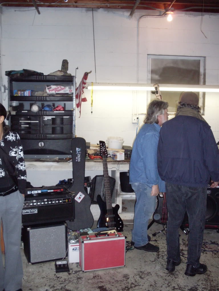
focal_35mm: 38
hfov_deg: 37.7
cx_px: 110
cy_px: 146
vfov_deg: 49.0
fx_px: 321
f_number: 2.8
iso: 240
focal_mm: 6.3
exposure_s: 1/45
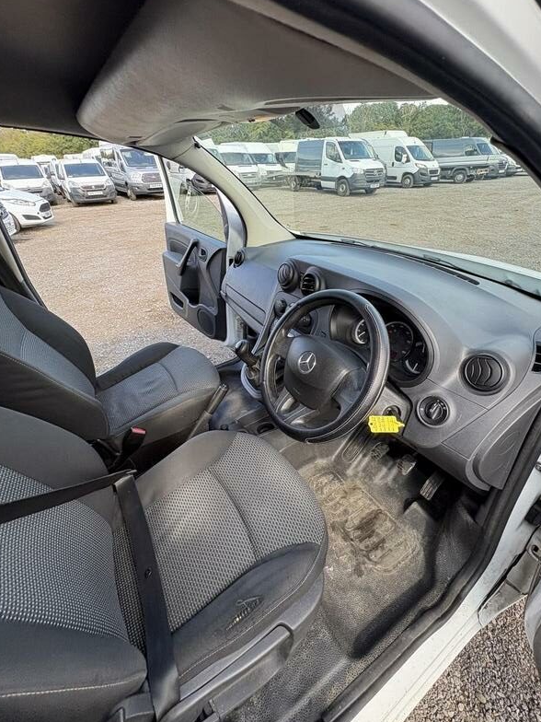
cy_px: 344
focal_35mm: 16
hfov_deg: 78.0
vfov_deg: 94.4
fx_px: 333
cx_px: 285
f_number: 2.2
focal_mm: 2.22
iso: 40
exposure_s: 1/107
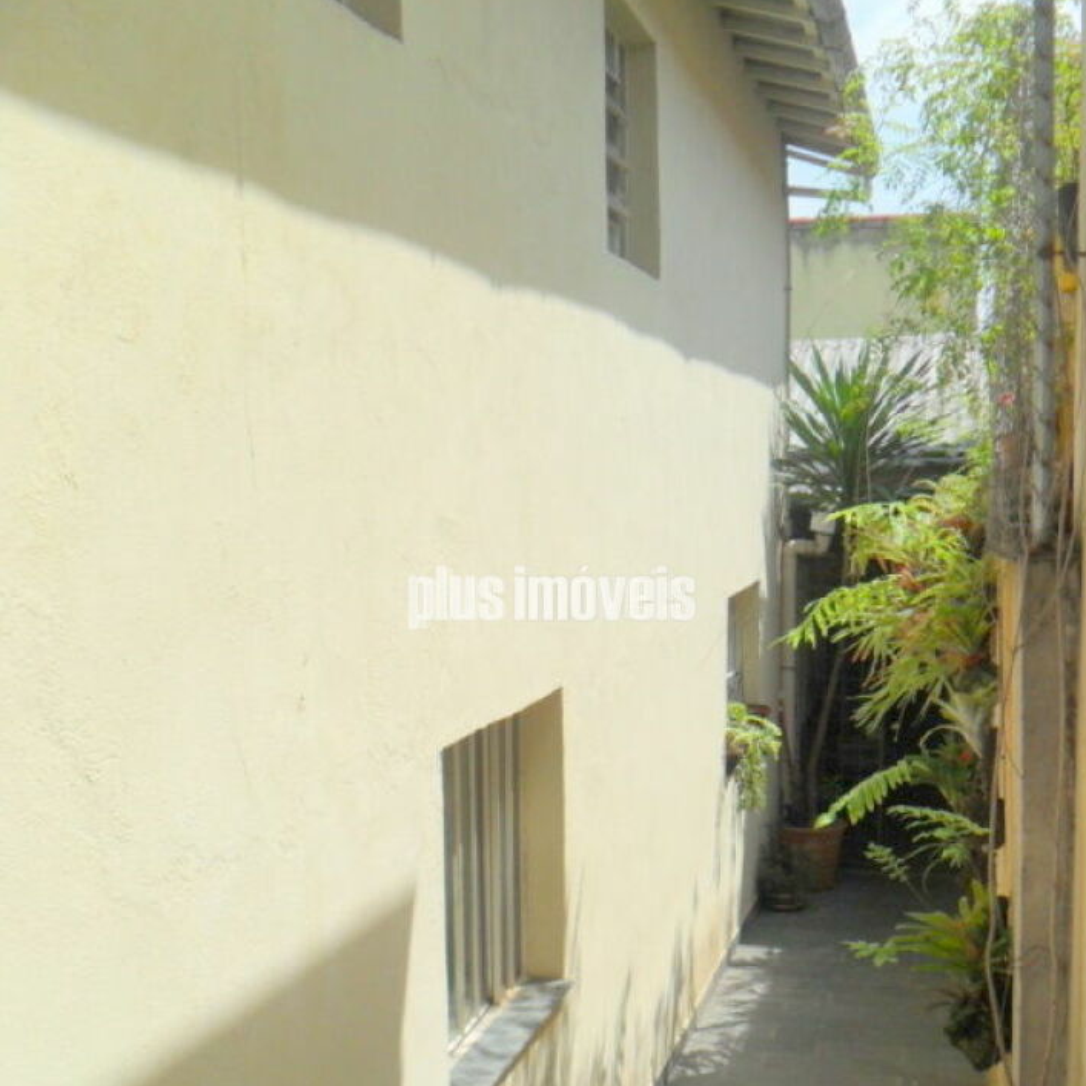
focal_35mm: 42
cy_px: 598
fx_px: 1491
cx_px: 551
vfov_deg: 40.0
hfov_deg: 40.0
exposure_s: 1/250
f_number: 7.6
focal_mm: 6.3
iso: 80
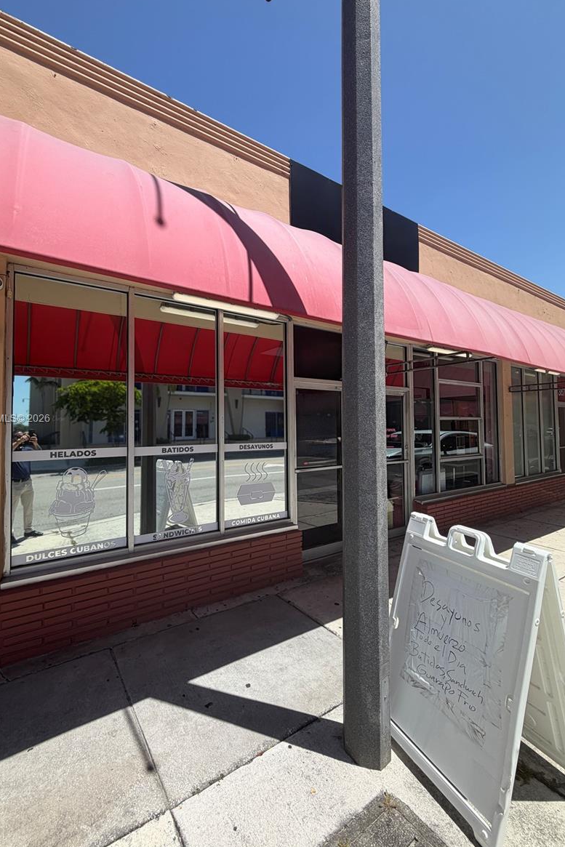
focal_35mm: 15
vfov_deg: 100.4
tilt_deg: +1.5
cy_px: 420
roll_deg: +0.3
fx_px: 353
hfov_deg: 76.9
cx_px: 243
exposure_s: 1/770
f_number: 2.2
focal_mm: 2.22
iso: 20
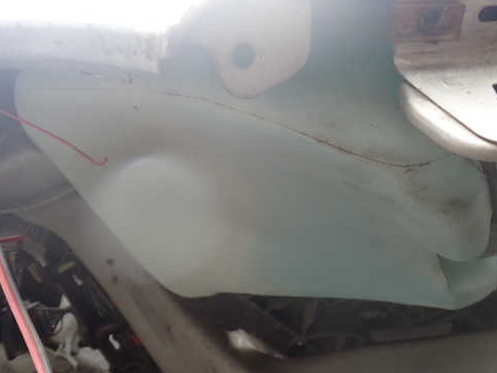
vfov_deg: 38.7
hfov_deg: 50.0
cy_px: 179
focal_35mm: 37
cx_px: 284
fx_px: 531
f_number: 2.3
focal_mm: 5.4
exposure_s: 1/125
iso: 200
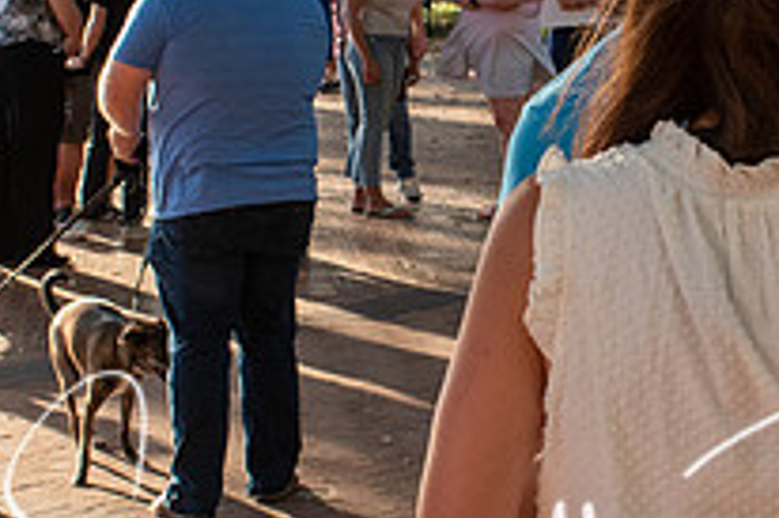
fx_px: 2832
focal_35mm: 131
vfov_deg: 10.4
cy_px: 225
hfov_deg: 15.6
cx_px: 484
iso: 400
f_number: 9
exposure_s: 1/100
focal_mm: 31
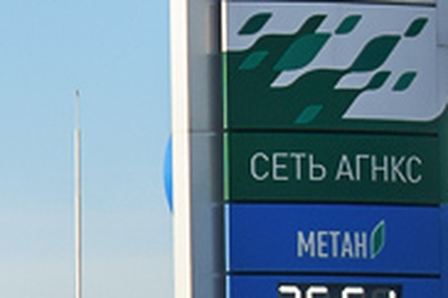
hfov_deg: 4.2
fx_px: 5918
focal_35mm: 476
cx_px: -975
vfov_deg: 2.9
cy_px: 613
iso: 100
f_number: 5.6
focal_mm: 48
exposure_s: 1/500
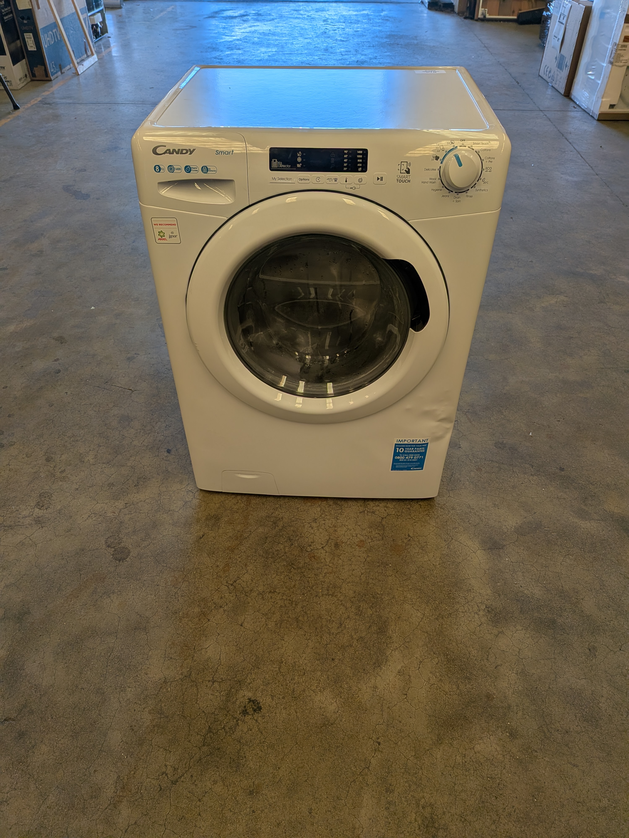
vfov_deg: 71.6
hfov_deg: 56.8
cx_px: 314
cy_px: 419
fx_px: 581
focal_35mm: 24
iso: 30
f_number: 1.7
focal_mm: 4.53
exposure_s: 1/165
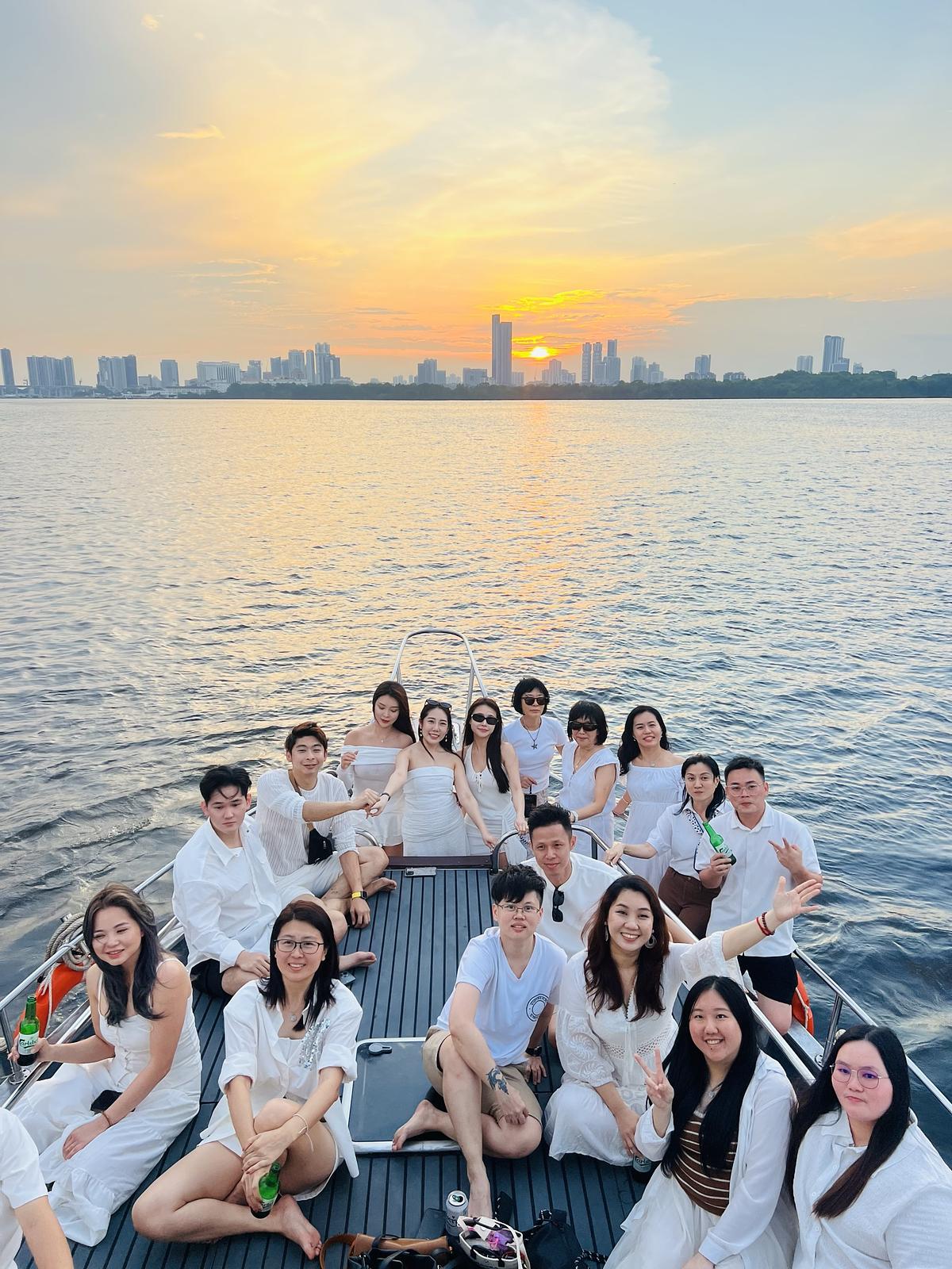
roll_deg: -0.1
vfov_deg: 67.3
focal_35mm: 26
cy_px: 634
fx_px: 953
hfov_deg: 53.1
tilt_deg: -13.7
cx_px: 476
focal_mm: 5.7
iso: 50
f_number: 1.5
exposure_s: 1/389
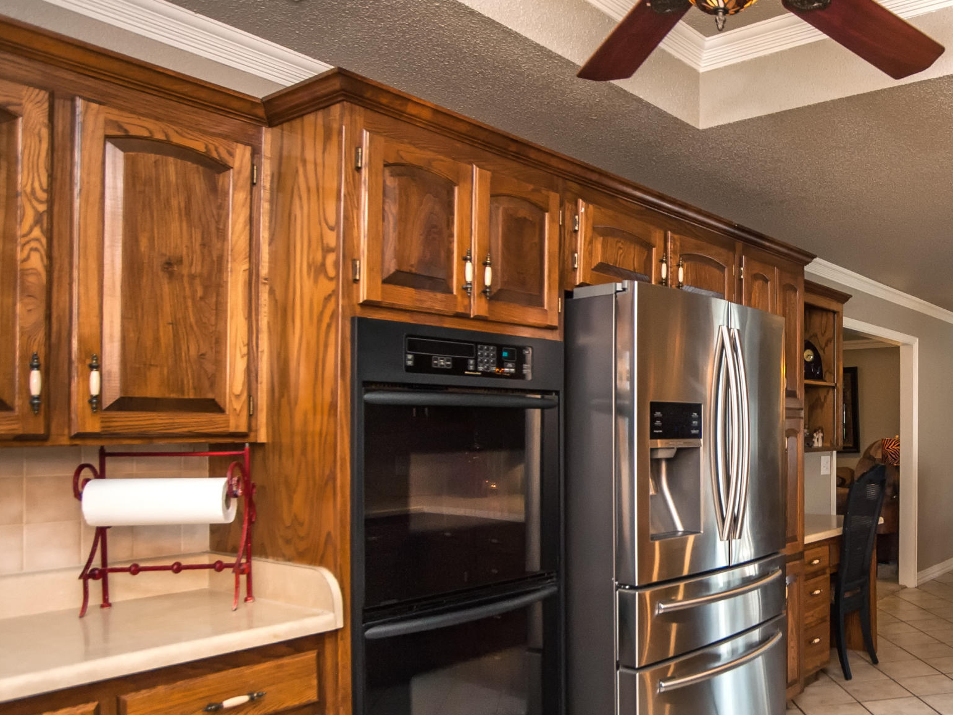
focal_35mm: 28
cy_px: 426
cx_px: 779
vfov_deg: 49.5
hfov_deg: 58.0
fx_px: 771
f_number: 4.5
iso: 800
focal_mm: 15
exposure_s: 1/320
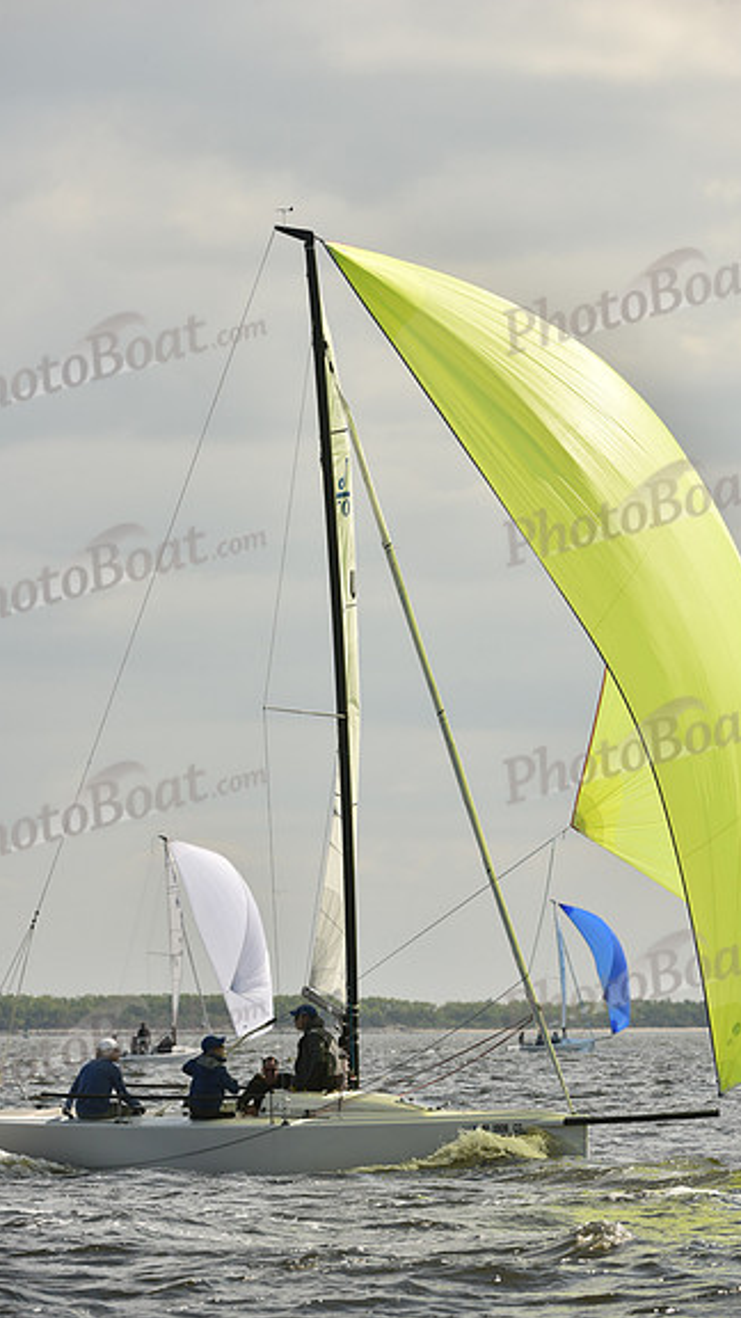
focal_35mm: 211
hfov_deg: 5.8
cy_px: 659
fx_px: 7370
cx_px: 385
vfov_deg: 10.2
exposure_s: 1/1250
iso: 250
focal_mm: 200
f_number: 8
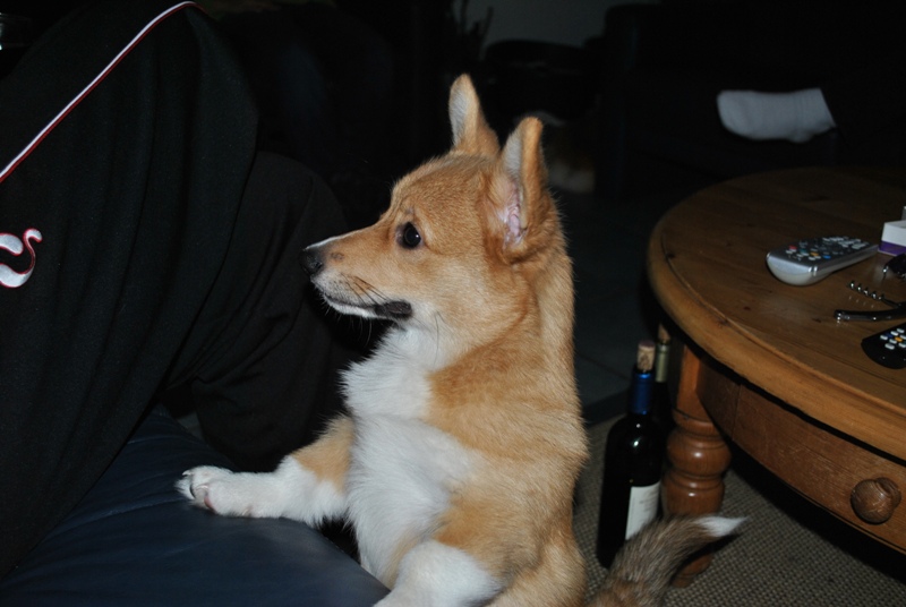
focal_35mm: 36
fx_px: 907
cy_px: 304
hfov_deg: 53.1
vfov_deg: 37.0
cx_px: 453
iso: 200
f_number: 4
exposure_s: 1/60
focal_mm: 24
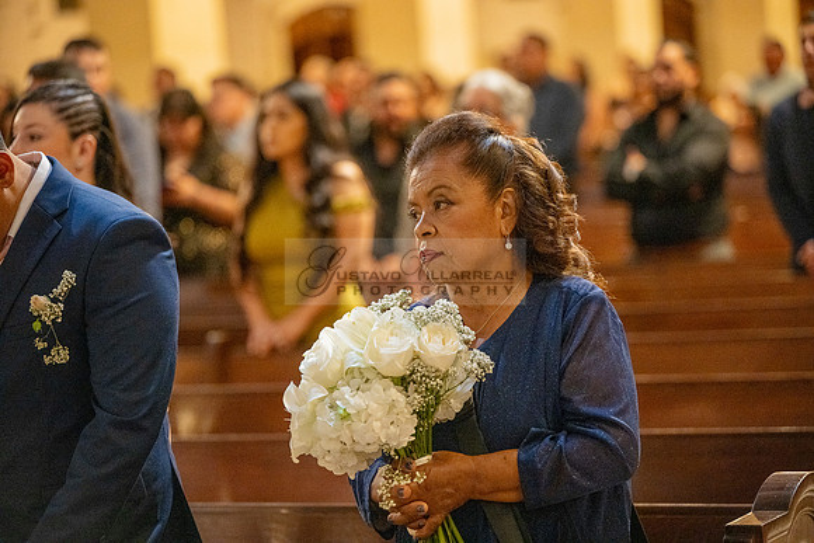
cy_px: 272
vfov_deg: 11.4
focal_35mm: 120
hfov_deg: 17.1
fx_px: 2714
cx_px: 407
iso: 2000
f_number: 2.8
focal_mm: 120
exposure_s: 1/200
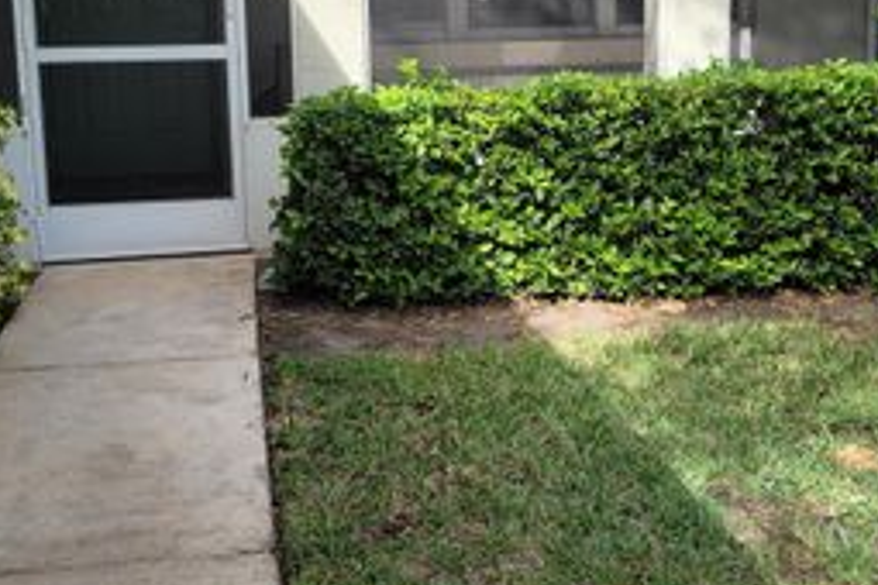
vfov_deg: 26.3
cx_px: 410
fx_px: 1244
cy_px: 181
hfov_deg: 38.9
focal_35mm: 51
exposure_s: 1/419
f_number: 1.8
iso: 20
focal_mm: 7
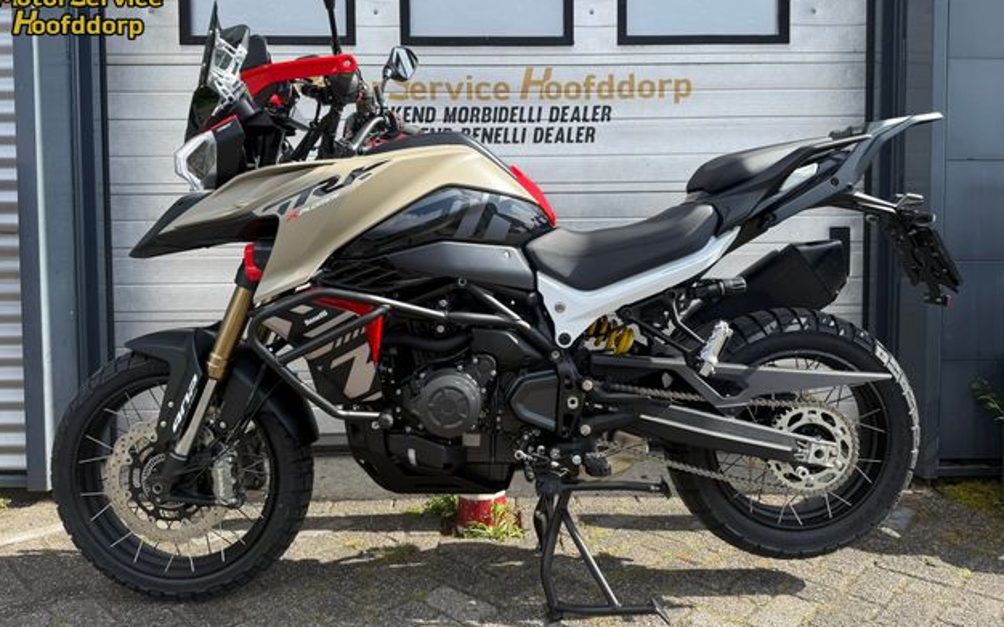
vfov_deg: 47.5
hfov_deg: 70.4
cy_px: 271
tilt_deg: -2.0
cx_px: 505
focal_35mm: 26
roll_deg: -0.2
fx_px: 711
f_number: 1.78
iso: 80
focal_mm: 6.76
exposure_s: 1/1653
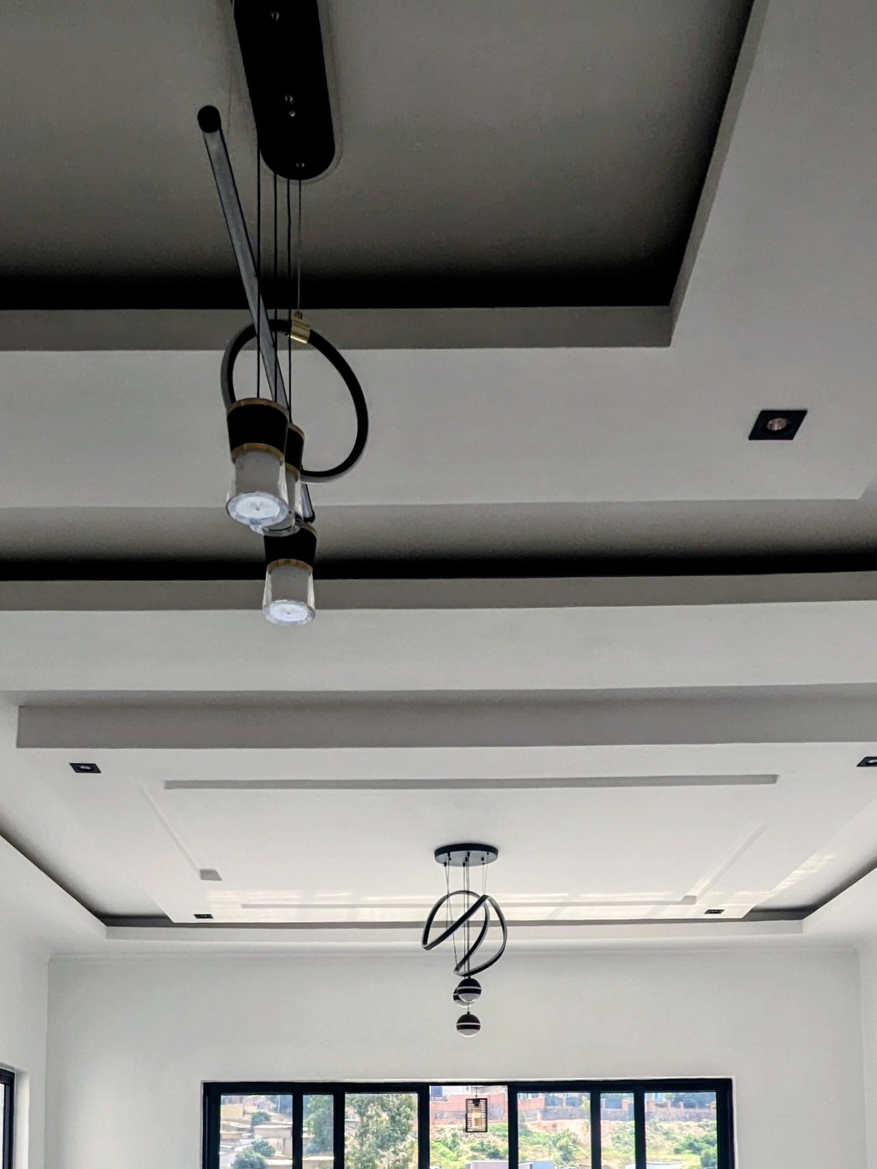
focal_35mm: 35
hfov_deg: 40.7
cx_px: 408
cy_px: 1107
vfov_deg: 46.1
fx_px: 1182
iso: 34
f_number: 2.2
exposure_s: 1/505
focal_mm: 2.22
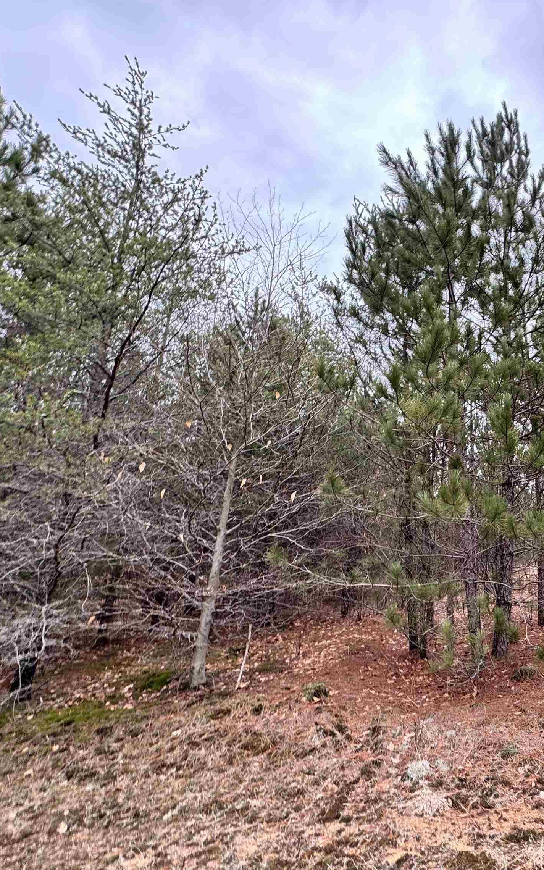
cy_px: 431
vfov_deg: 85.1
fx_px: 474
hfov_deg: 53.9
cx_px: 465
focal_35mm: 20
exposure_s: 1/99
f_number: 2.2
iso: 80
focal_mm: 2.22
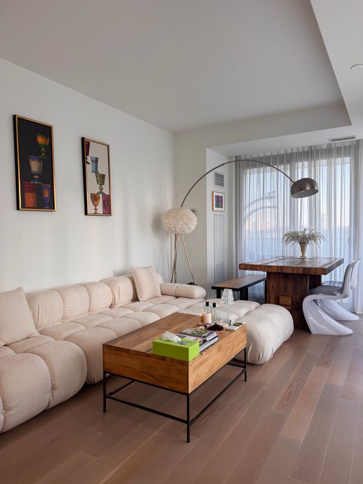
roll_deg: +0.9
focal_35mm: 24
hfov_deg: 56.8
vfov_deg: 71.6
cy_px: 242
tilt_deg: -1.9
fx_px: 336
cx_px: 182
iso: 100
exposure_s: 1/120
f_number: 1.78
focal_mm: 6.76
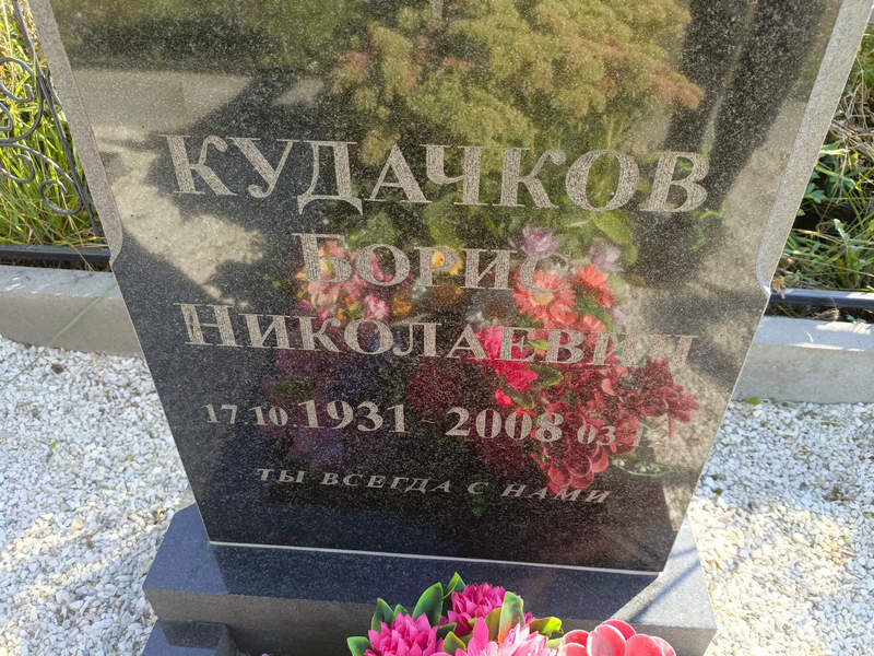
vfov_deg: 54.9
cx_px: 437
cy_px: 328
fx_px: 631
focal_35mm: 25
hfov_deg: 69.4
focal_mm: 4.76
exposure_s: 1/151
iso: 112
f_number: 1.69
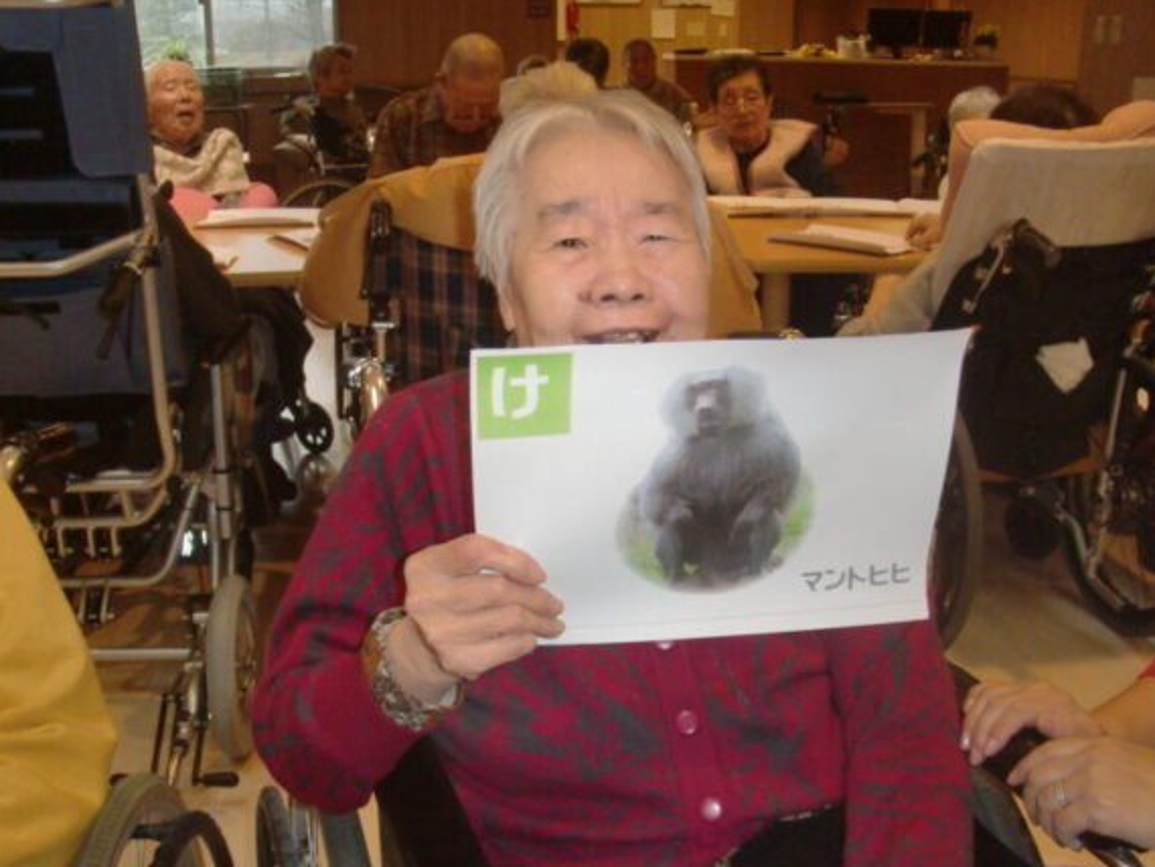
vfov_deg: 36.0
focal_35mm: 40
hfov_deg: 46.8
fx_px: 1335
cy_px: 448
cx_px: 573
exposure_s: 1/60
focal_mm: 6.66
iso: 160
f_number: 3.9
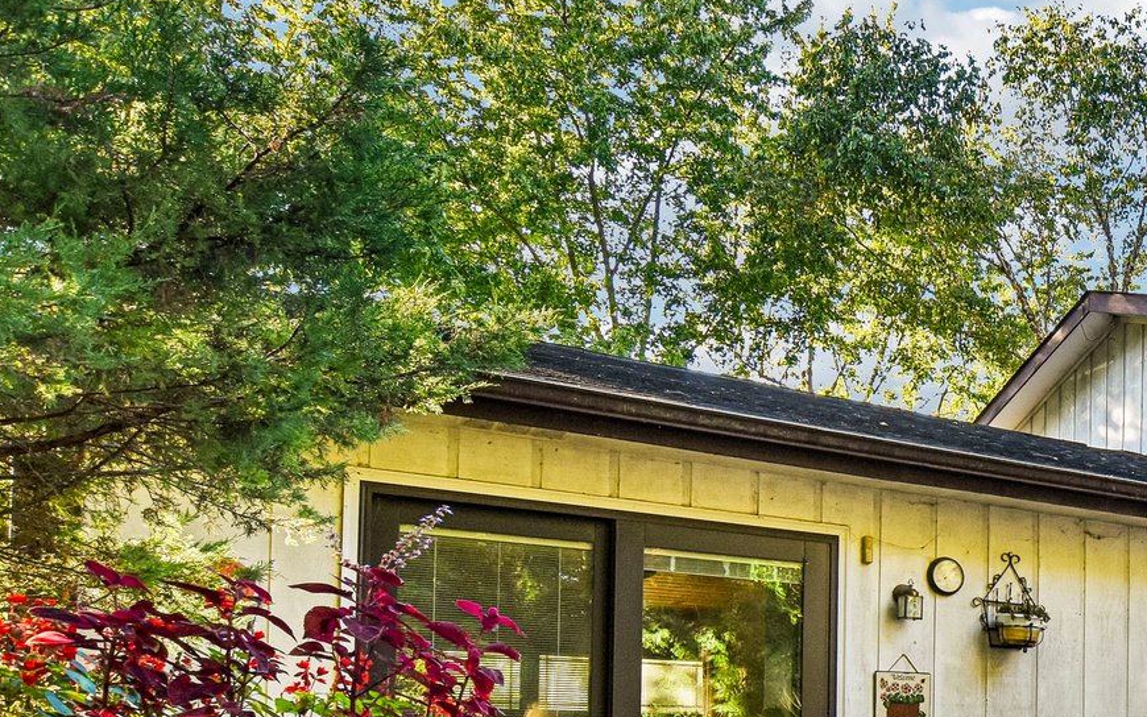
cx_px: 1234
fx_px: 1125
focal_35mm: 36
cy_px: 737
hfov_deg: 43.2
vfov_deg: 32.2
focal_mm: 10
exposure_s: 1/80
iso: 400
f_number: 8
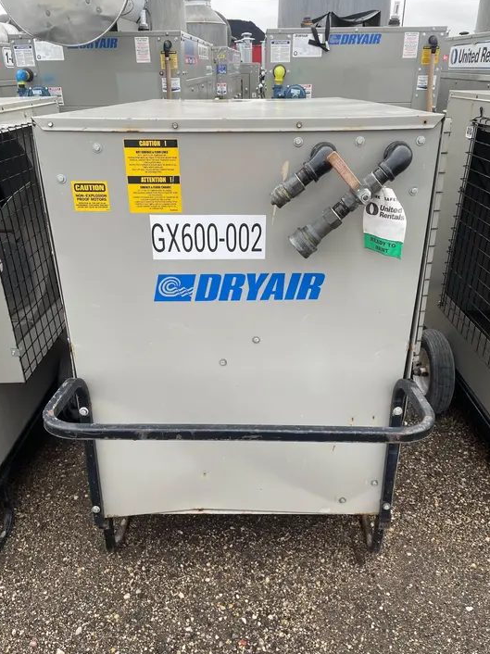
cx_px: 244
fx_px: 510
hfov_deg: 51.3
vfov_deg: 65.3
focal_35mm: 27
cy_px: 335
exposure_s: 1/344
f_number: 1.6
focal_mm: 4.2
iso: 32
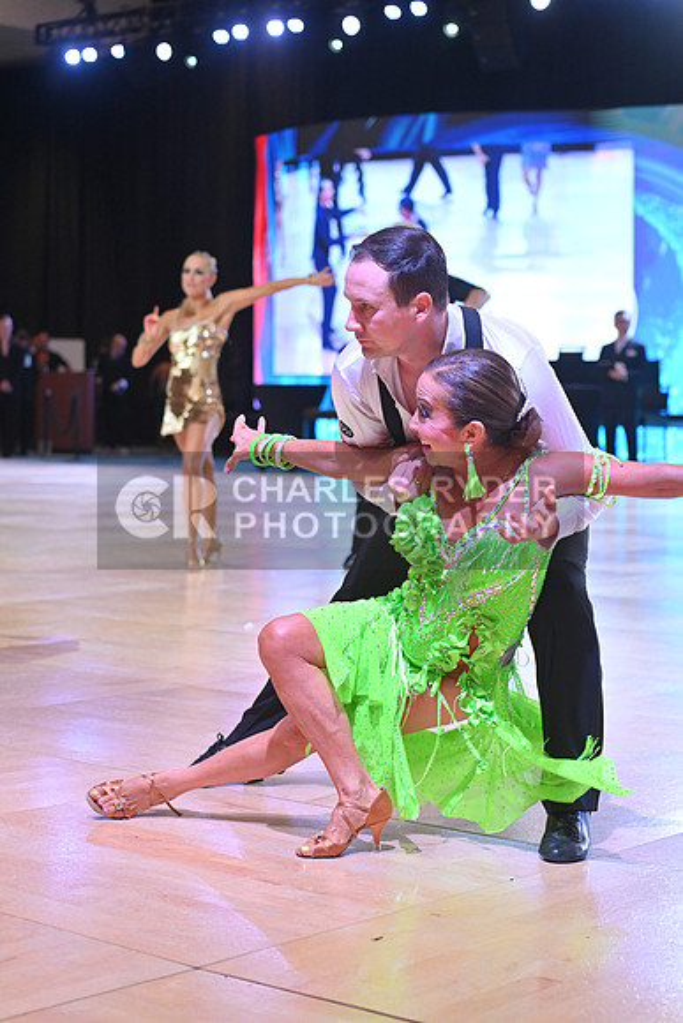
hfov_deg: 19.5
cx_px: 342
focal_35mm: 70
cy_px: 512
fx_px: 1991
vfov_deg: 28.8
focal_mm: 70
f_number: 4
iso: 2000
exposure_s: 1/250
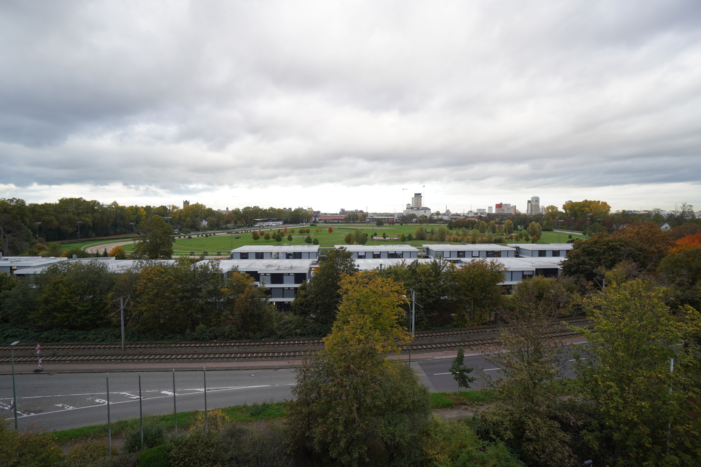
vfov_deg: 72.1
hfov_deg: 95.0
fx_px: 321
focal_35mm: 16
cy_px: 234
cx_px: 350
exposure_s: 1/60
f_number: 5.6
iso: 100
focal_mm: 11
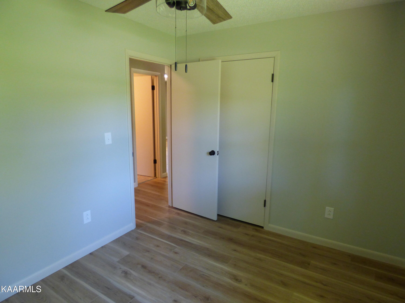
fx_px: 234
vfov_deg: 66.0
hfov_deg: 81.7
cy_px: 152
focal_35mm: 20
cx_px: 202
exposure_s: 1/50
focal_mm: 3.58
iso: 400
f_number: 2.8
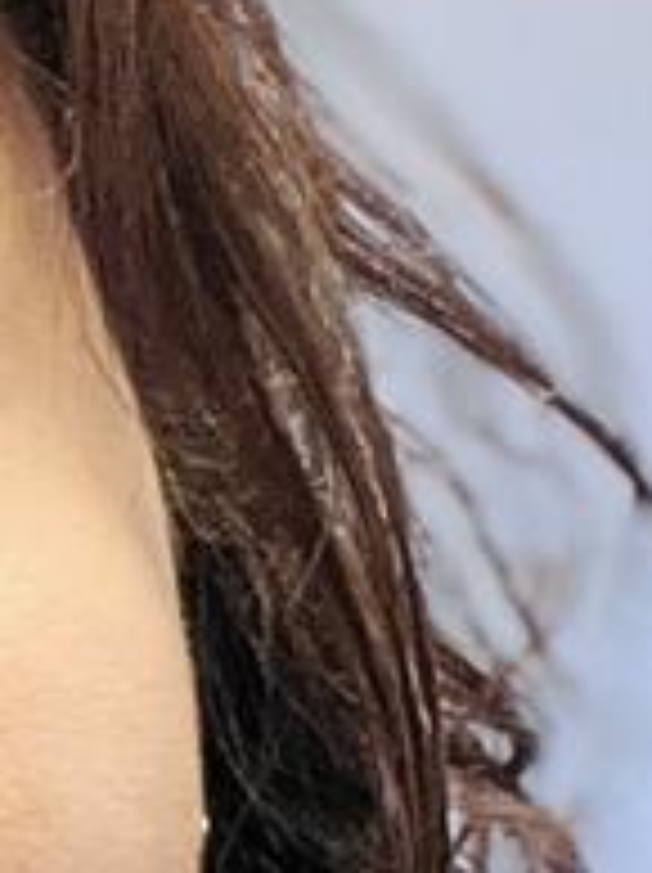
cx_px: -576
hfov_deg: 7.2
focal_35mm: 198
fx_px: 4983
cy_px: 734
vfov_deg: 10.0
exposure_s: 1/30
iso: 400
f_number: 2.2
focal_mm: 2.71
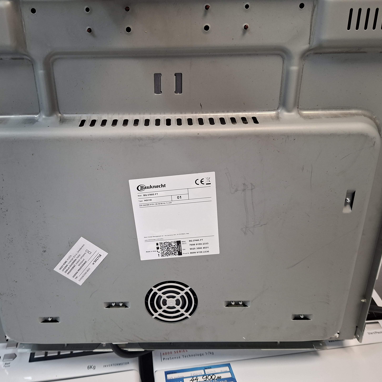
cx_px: 162
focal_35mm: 28
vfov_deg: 57.3
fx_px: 350
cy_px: 191
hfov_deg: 57.0
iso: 200
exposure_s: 1/50
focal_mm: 5.54
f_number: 1.8
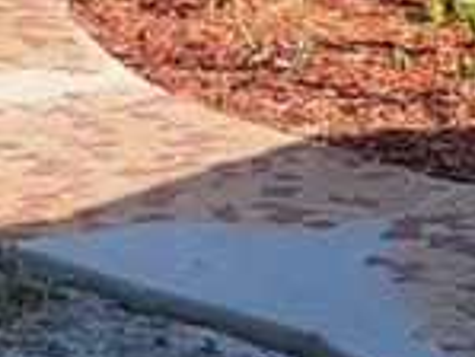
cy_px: -363
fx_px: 2266
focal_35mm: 165
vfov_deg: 8.5
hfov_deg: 11.8
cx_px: -29
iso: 16
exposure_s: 1/424
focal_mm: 6.7
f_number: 1.8
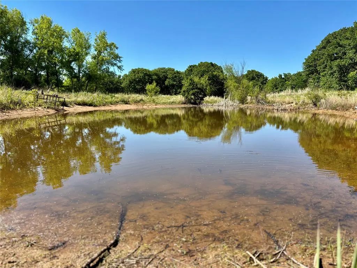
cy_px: 134
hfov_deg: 67.3
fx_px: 268
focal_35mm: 26
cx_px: 178
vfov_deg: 53.1
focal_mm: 5.96
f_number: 1.6
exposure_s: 1/2141
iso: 50
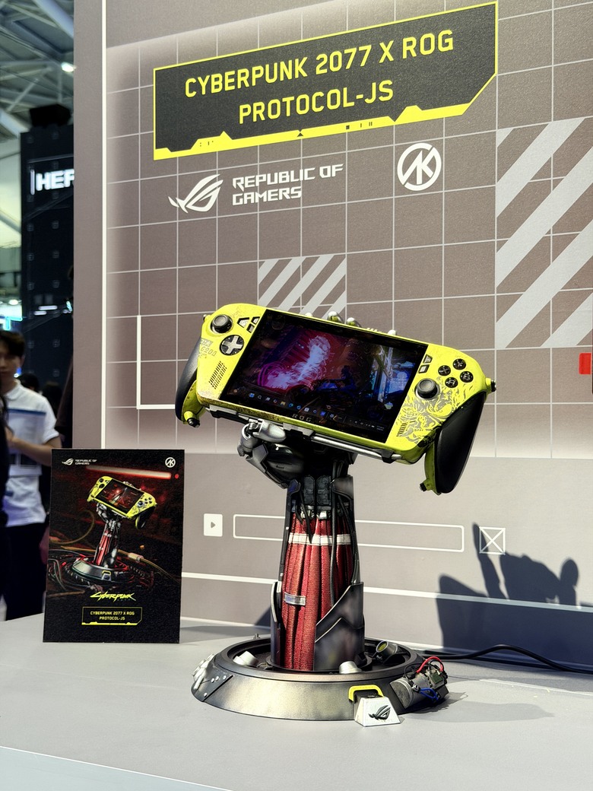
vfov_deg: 39.7
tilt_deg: +1.6
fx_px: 1096
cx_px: 296
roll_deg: -0.7
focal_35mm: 48
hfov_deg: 30.3
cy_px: 396
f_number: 1.78
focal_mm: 6.76
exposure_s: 1/80
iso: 160
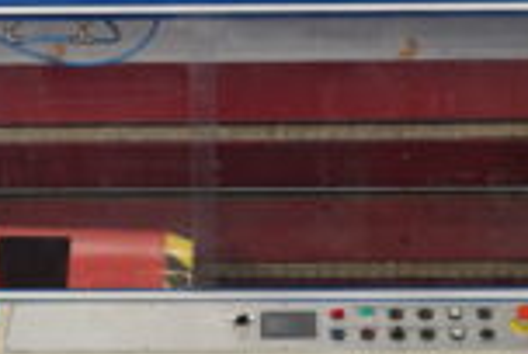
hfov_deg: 16.1
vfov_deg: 10.8
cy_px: 298
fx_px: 1863
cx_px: 219
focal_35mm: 127
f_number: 3.2
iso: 1600
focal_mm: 32.2
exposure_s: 1/160
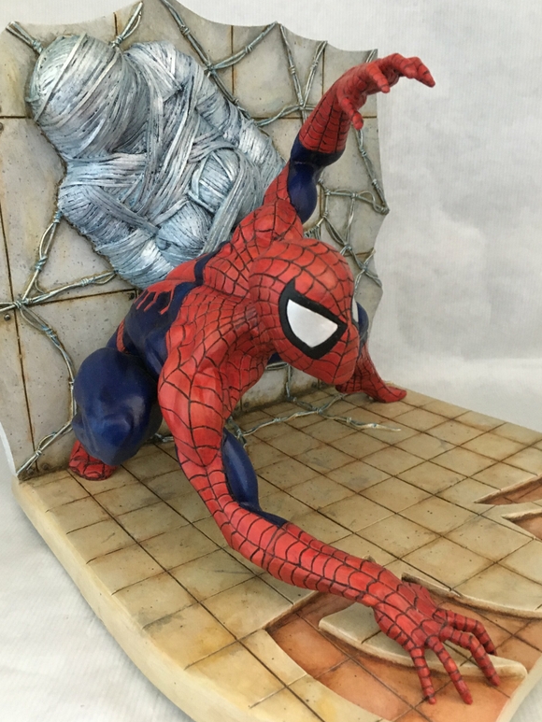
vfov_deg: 59.9
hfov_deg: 46.8
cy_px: 351
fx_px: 626
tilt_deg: -16.5
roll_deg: +1.9
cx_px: 267
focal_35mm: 30
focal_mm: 4.15
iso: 400
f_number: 2.2
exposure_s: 1/17
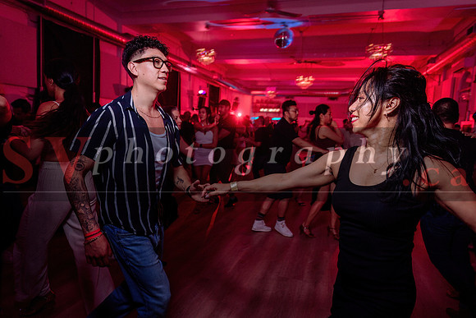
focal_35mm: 24
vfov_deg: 53.2
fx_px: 317
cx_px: 238
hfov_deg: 73.7
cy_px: 159
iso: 800
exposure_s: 1/50
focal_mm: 24
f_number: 3.2
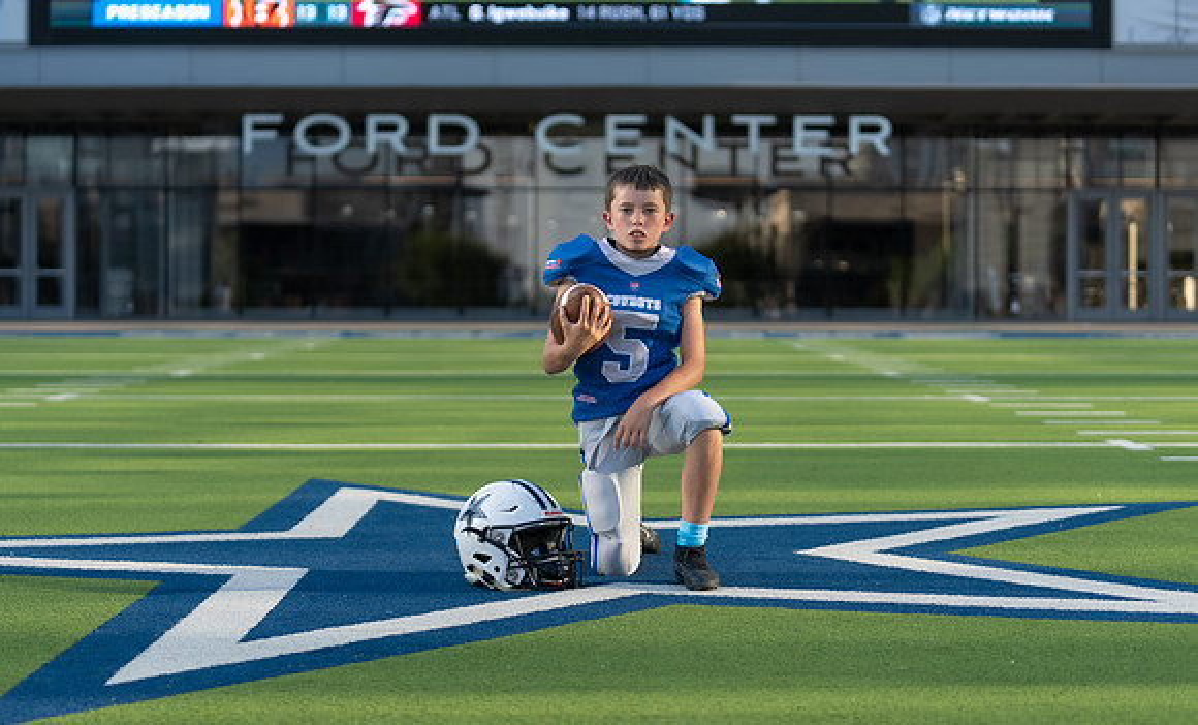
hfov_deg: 28.0
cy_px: 323
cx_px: 607
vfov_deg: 17.1
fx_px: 2406
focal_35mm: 74
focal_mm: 70
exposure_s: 1/640
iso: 100
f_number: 2.8
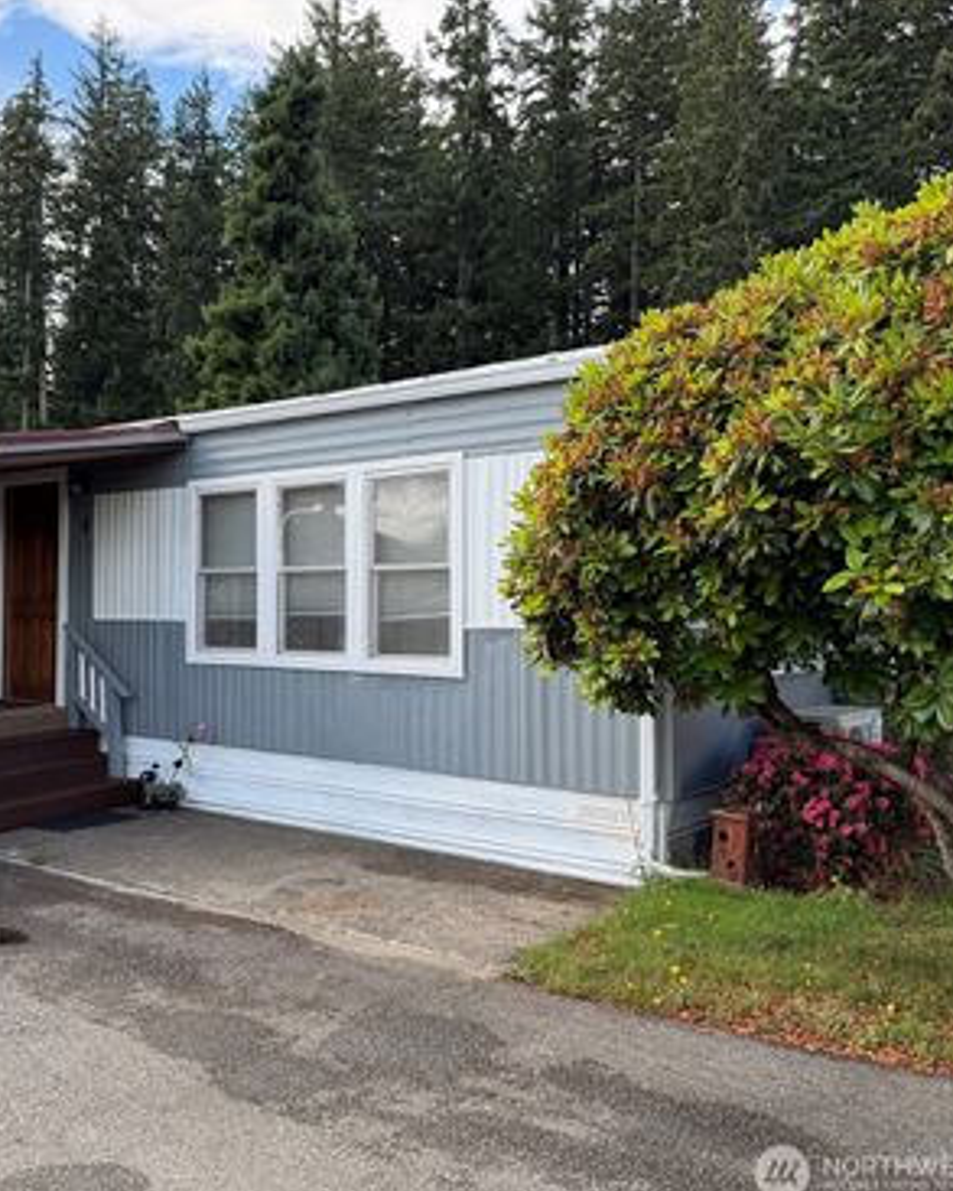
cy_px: 604
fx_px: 1128
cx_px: 205
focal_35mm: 32
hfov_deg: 43.9
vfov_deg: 55.6
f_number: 1.78
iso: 100
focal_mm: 6.76
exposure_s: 1/1211
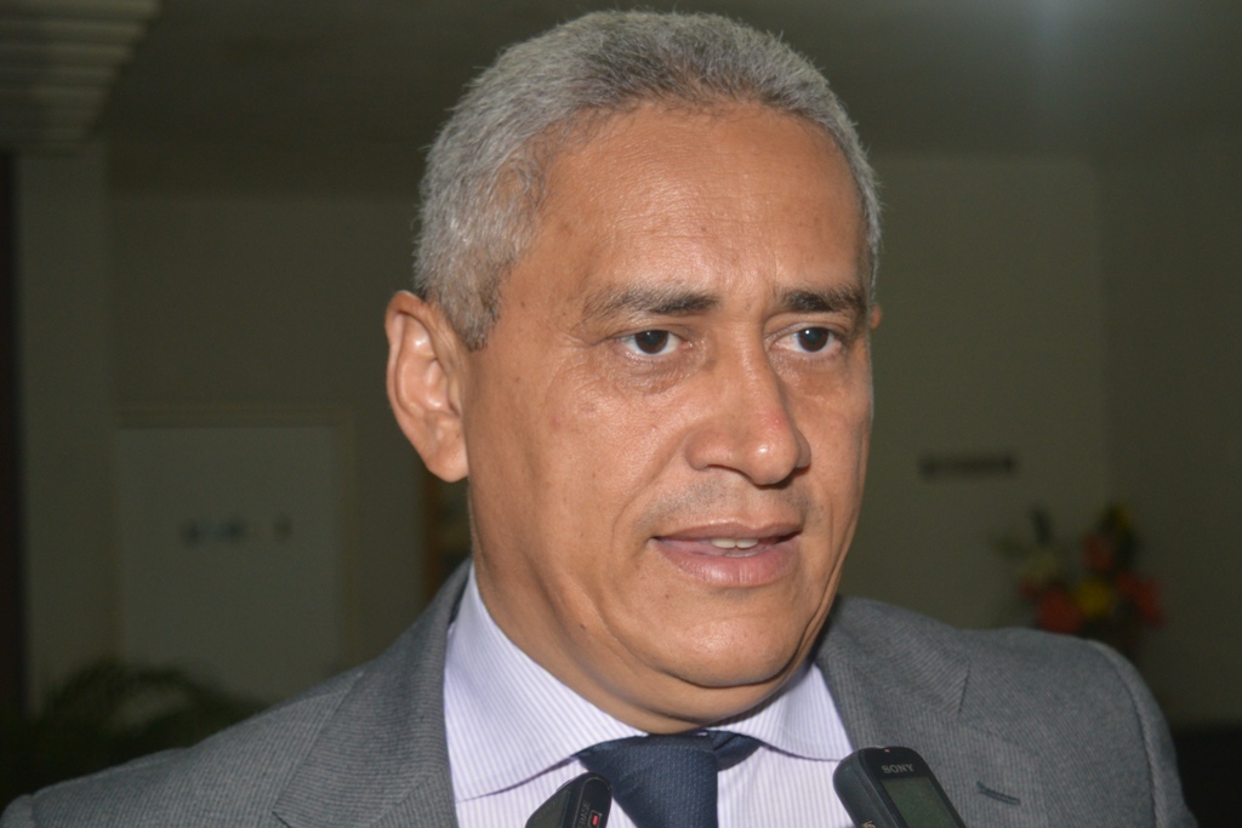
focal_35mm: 52
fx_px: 1811
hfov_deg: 37.8
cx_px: 621
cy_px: 414
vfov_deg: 25.8
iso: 450
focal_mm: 35
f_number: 4.5
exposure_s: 1/60
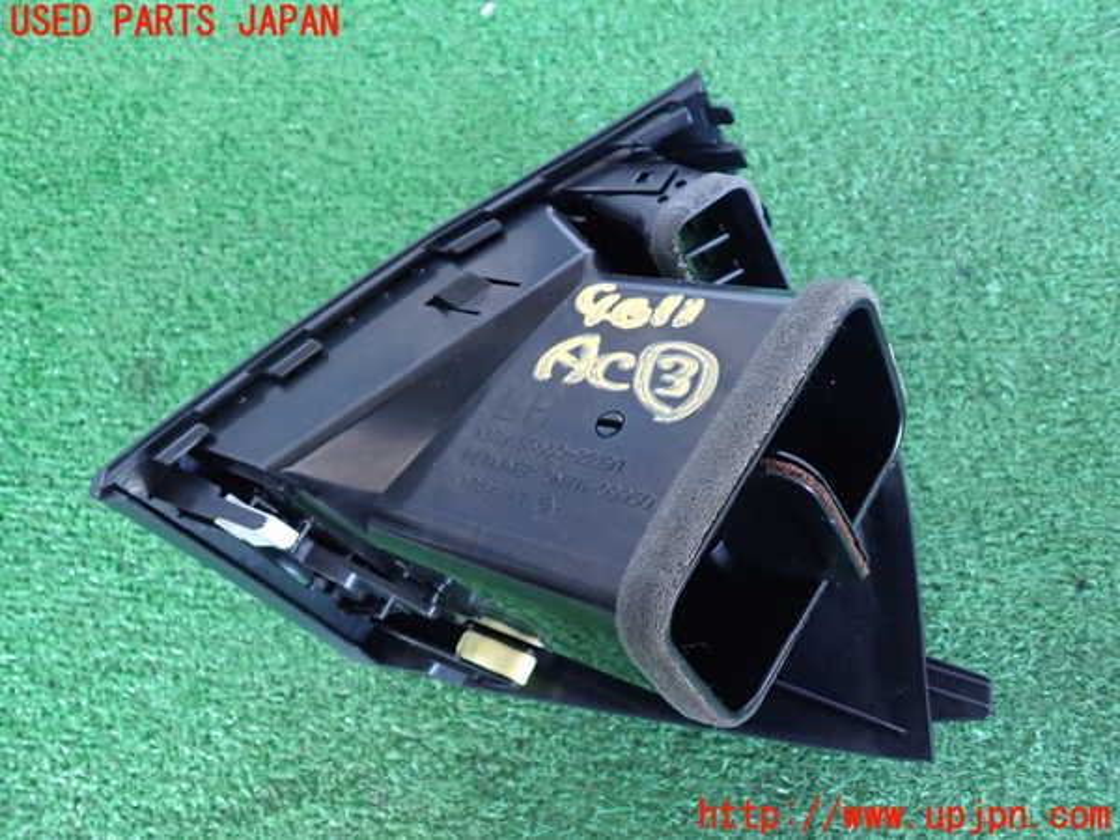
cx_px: 560
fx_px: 1035
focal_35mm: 32
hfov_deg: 56.8
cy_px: 420
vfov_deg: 44.2
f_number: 2.4
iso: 500
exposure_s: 1/30
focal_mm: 5.79
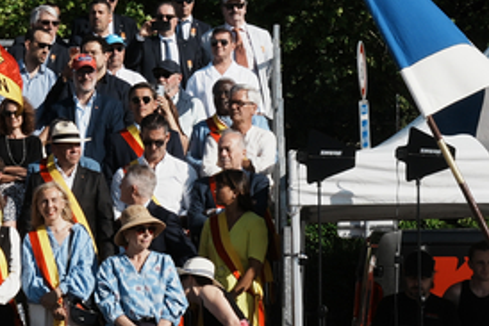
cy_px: 210
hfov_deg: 10.2
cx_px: 112
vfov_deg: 6.9
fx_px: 2725
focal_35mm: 201
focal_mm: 45.8
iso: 250
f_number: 16
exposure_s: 1/400
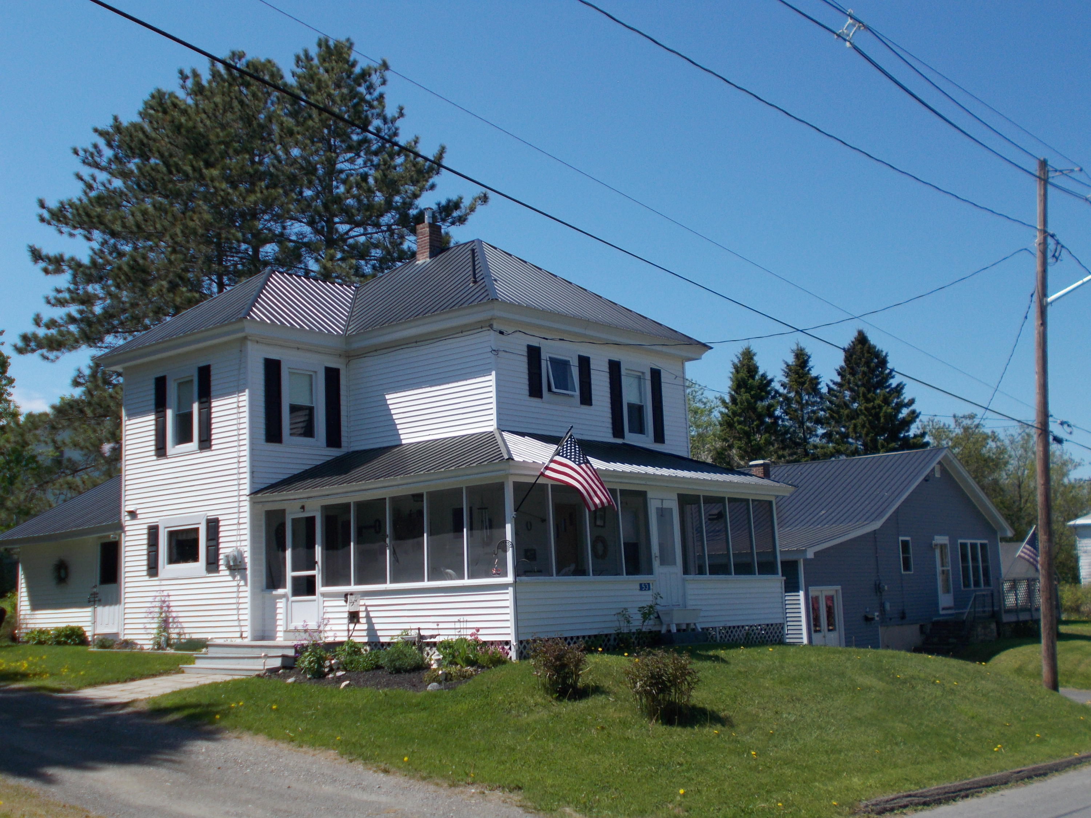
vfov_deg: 36.8
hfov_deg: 47.9
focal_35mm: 39
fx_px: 1229
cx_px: 546
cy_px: 409
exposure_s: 1/160
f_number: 9.8
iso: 80
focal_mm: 6.9
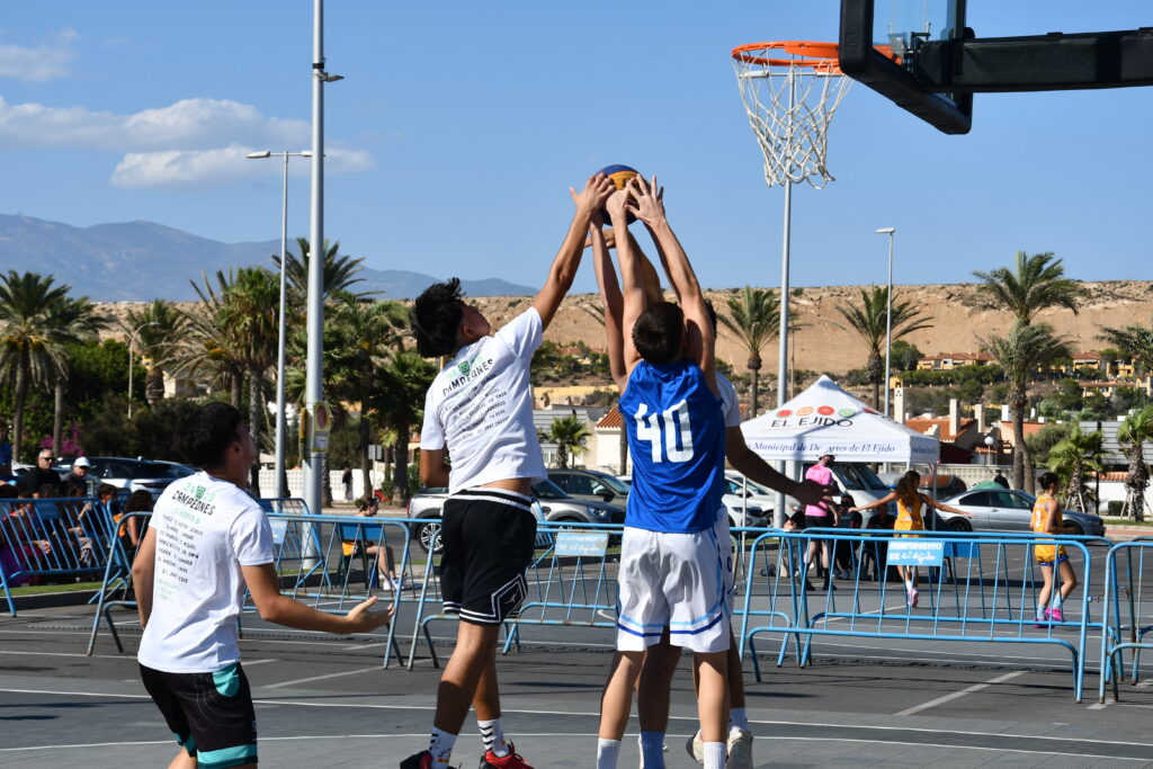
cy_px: 384
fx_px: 2979
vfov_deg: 14.7
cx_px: 576
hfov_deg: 21.9
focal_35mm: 93
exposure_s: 1/400
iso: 100
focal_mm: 62
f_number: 10
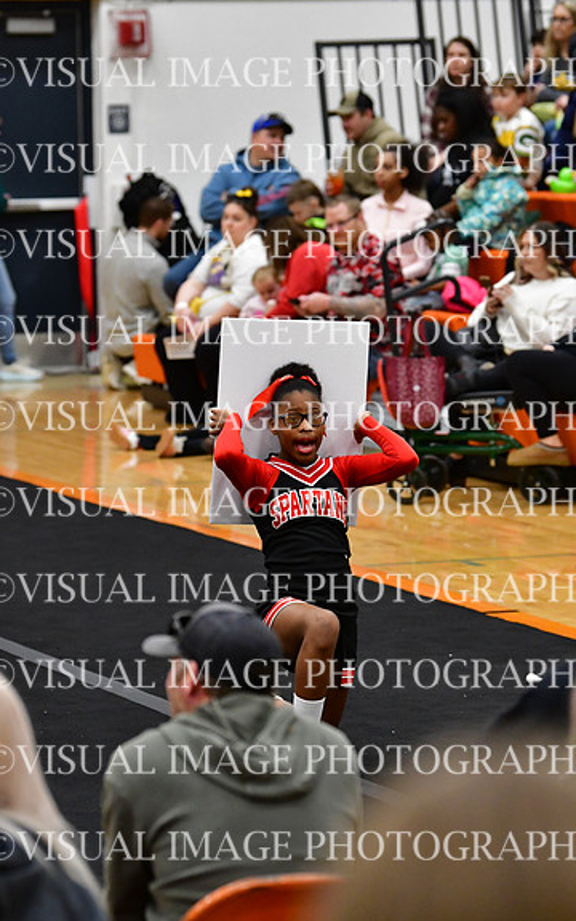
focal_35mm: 200
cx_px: 294
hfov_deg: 6.6
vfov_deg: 10.5
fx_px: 5023
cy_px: 459
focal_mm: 130
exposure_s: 1/500
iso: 4000
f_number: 3.5
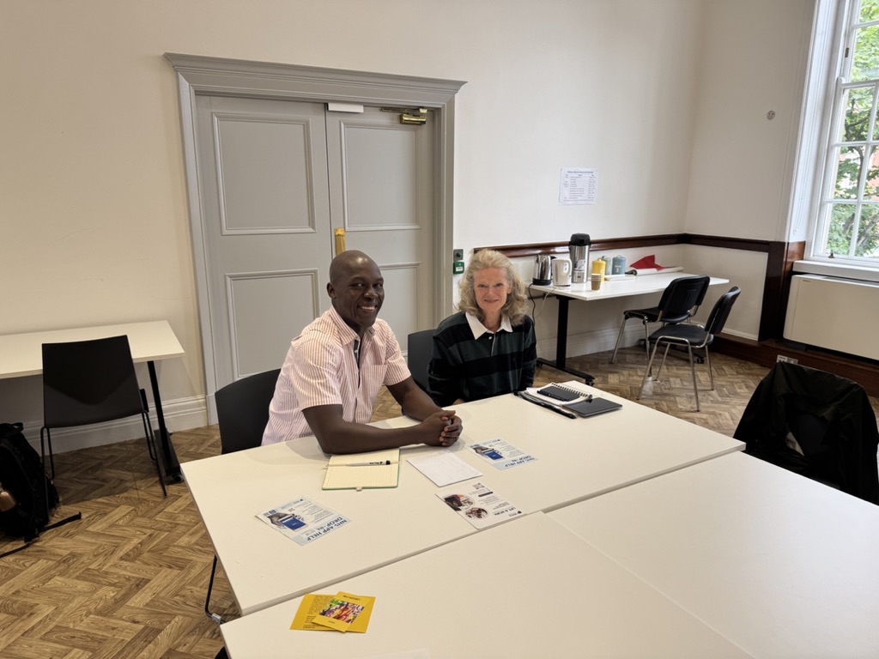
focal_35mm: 24
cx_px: 440
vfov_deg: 56.8
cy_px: 330
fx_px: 609
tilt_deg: -13.3
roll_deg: -0.2
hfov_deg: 71.6
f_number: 1.78
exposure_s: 1/121
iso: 64
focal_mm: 6.76
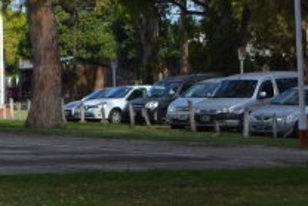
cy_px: -23
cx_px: -400
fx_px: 1772
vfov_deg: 6.6
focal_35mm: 207
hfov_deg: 9.1
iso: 100
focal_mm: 28
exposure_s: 1/250
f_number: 8
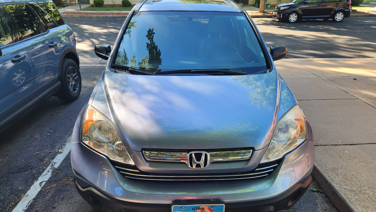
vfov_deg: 44.3
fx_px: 259
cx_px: 191
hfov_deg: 71.9
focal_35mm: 26
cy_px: 115
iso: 20
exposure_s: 1/180
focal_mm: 5.4
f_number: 1.8
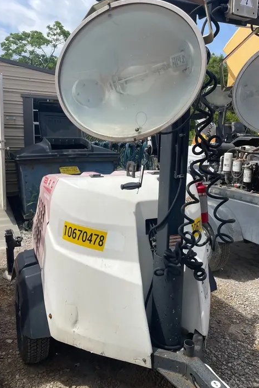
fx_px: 302
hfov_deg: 46.4
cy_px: 189
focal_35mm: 28
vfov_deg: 65.5
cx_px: 127
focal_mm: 4.2
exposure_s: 1/3731
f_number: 1.6
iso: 32
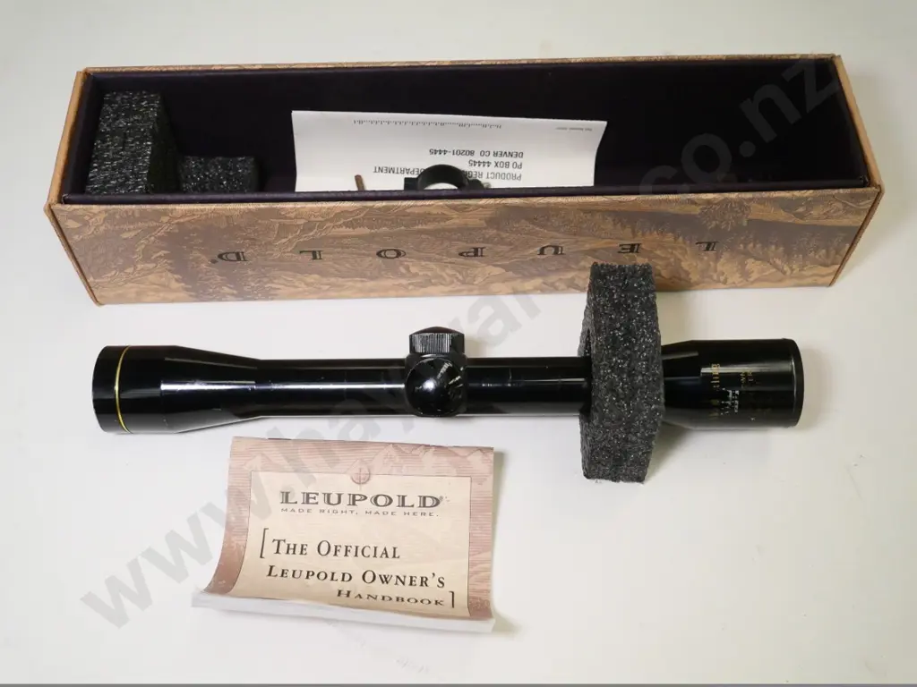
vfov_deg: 39.7
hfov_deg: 51.4
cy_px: 344
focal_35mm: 36
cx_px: 458
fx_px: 954
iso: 3200
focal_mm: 18
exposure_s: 1/640
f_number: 4.5
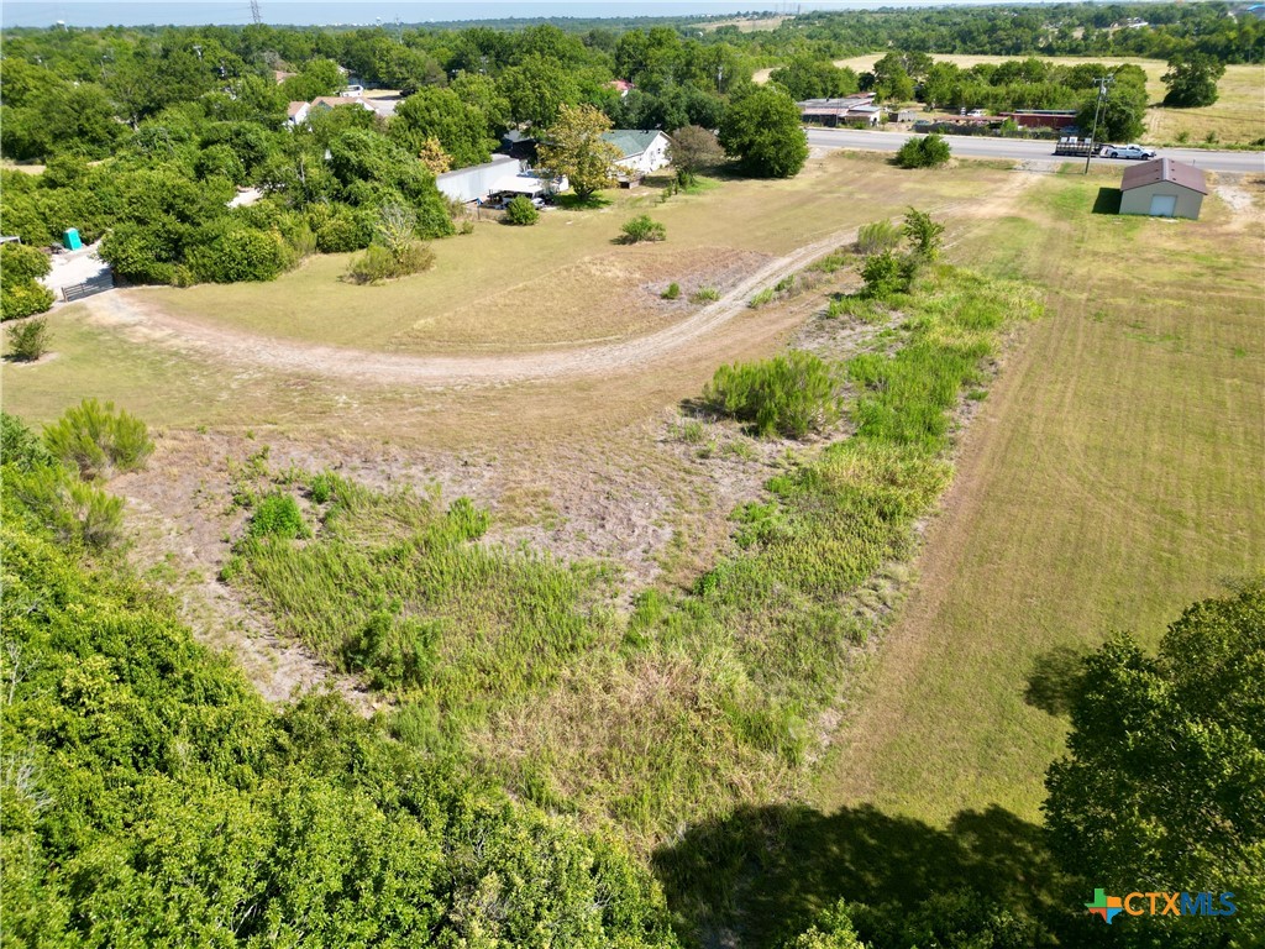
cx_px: 632
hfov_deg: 71.6
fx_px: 877
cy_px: 474
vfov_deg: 56.8
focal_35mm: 24
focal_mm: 6.72
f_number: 1.7
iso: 100
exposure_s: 1/1600
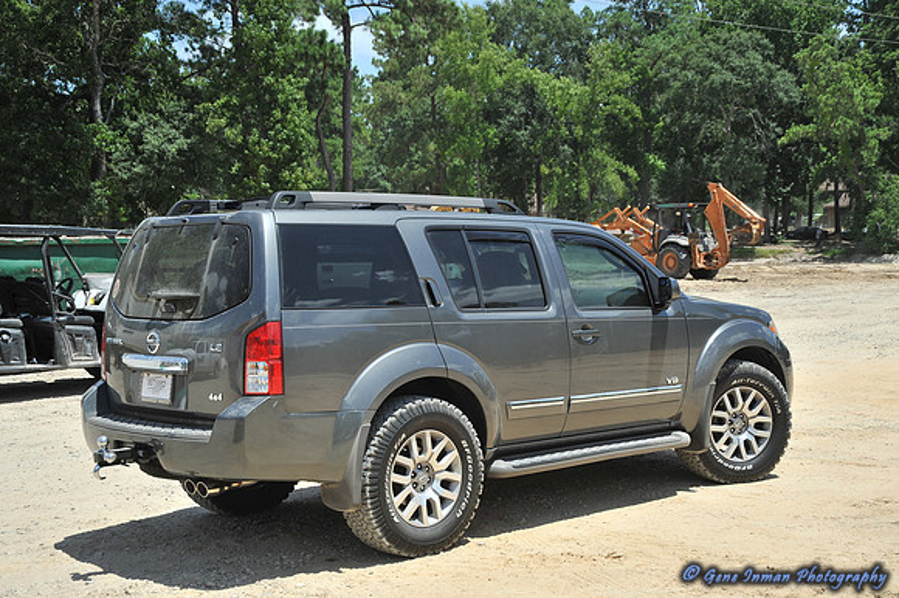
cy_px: 299
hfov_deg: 39.6
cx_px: 450
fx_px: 1248
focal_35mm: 50
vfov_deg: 27.0
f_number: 9
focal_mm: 50
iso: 200
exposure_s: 1/500
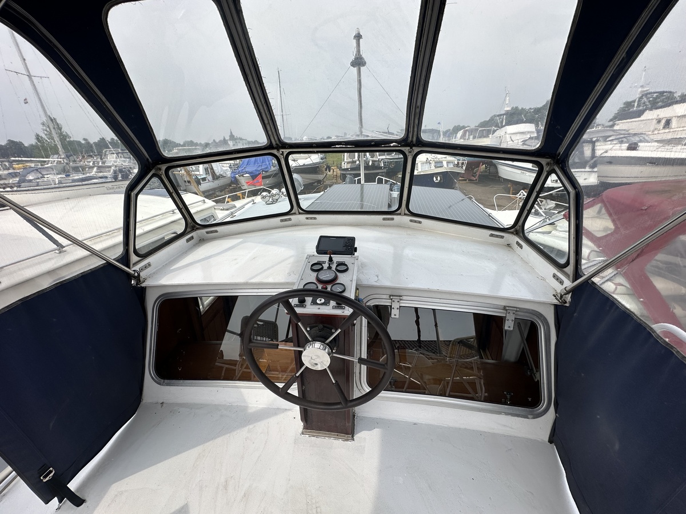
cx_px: 343
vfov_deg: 85.7
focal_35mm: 14
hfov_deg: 102.1
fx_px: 277
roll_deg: +3.5
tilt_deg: -22.8
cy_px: 257
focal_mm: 2.22
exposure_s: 1/1715
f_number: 2.2
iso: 40
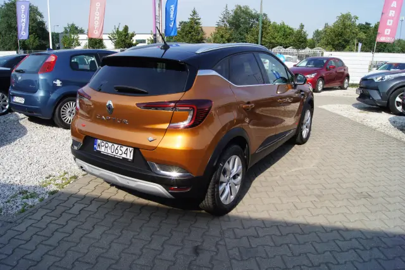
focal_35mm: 27
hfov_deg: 67.4
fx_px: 304
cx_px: 202
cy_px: 135
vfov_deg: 47.9
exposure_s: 1/80
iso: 100
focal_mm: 18
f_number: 11
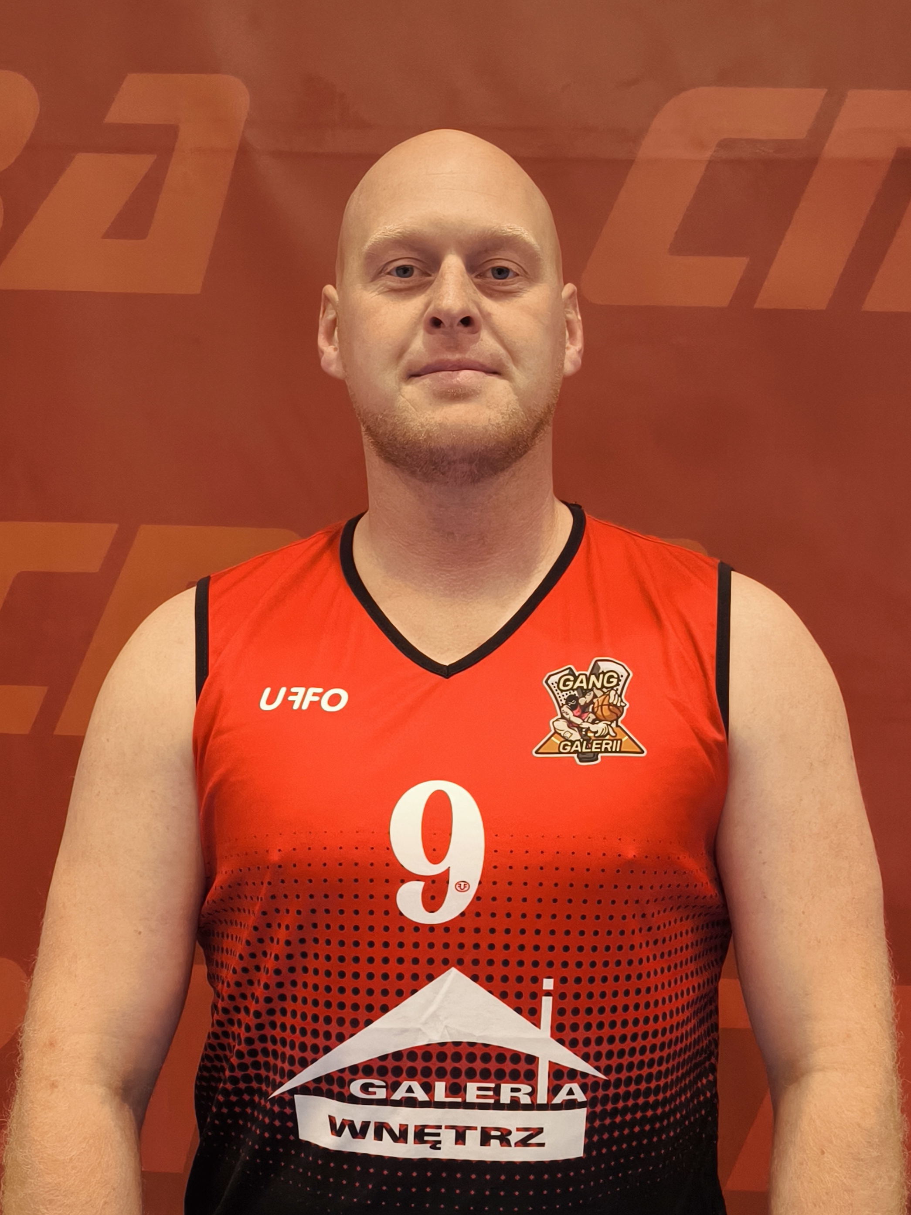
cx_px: 456
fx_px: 1158
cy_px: 608
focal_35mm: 33
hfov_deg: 42.9
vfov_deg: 55.4
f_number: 1.9
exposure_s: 1/109
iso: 500
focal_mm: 6.92
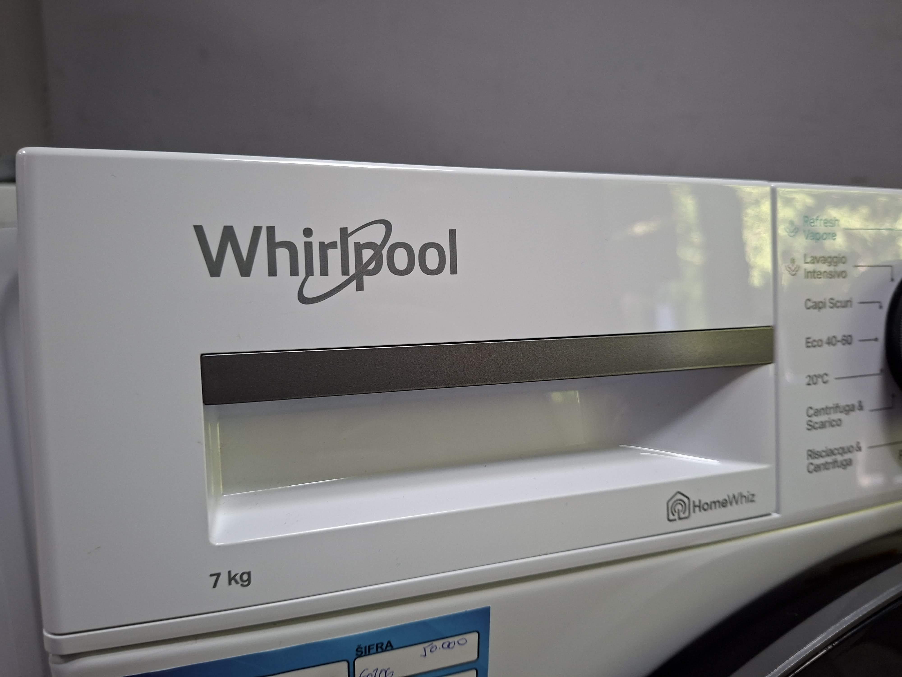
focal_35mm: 23
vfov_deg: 58.9
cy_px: 338
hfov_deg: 73.9
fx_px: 599
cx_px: 451
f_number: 1.8
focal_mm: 5.54
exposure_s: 1/50
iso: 250
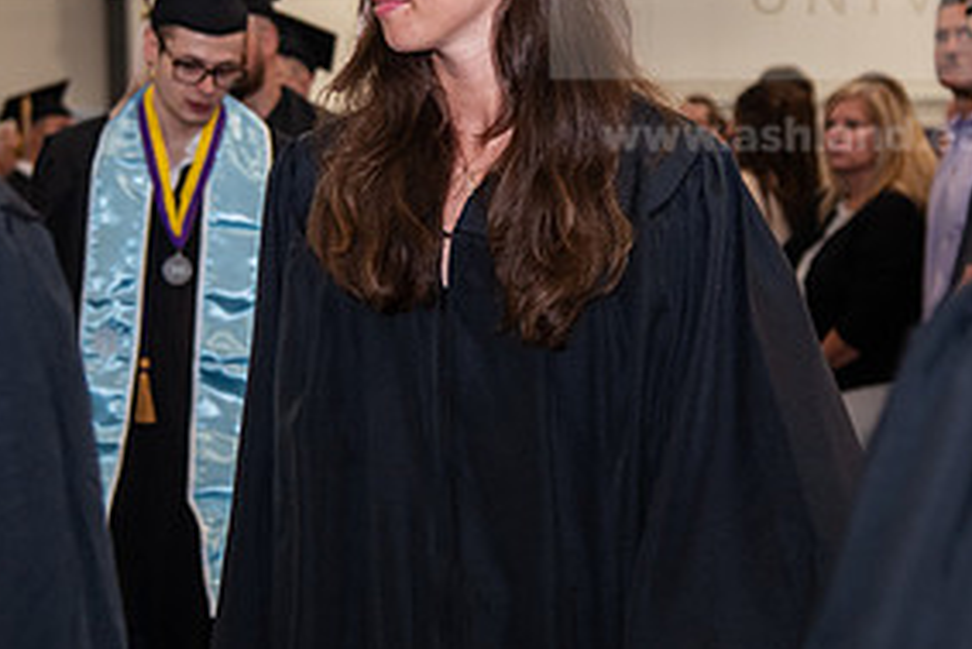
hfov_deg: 16.1
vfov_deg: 10.8
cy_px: 208
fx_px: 3431
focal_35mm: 127
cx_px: 447
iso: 1000
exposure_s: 1/125
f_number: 4
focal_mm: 62
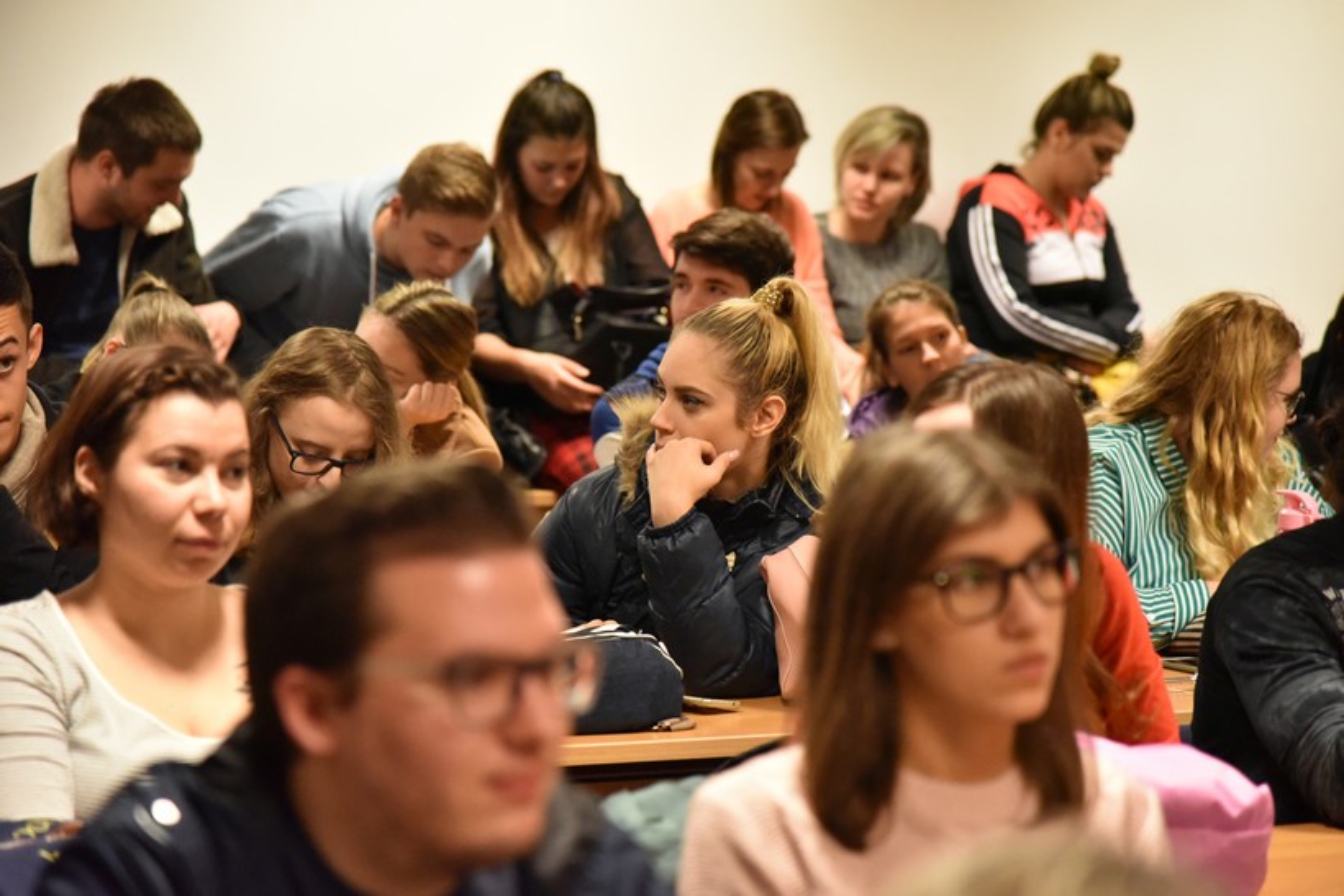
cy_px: 448
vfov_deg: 11.4
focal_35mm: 120
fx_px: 4480
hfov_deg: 17.1
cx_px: 672
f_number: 4
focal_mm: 120
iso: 10000
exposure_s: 1/320
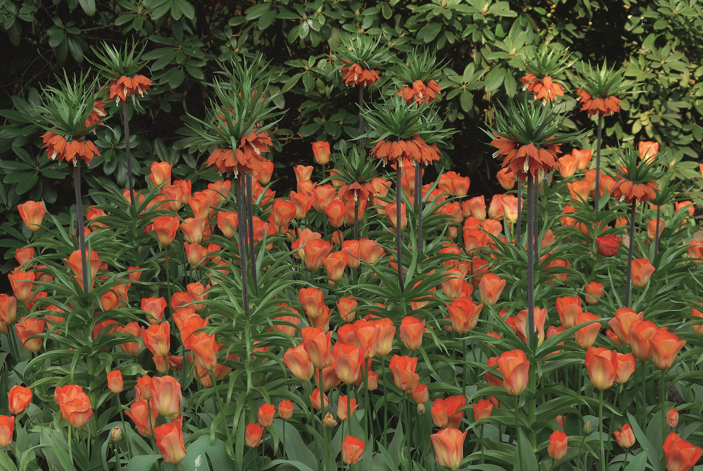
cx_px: 352
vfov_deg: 16.6
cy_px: 236
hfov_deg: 24.6
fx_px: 1613
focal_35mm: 82
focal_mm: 55
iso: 160
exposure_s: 1/80
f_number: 8
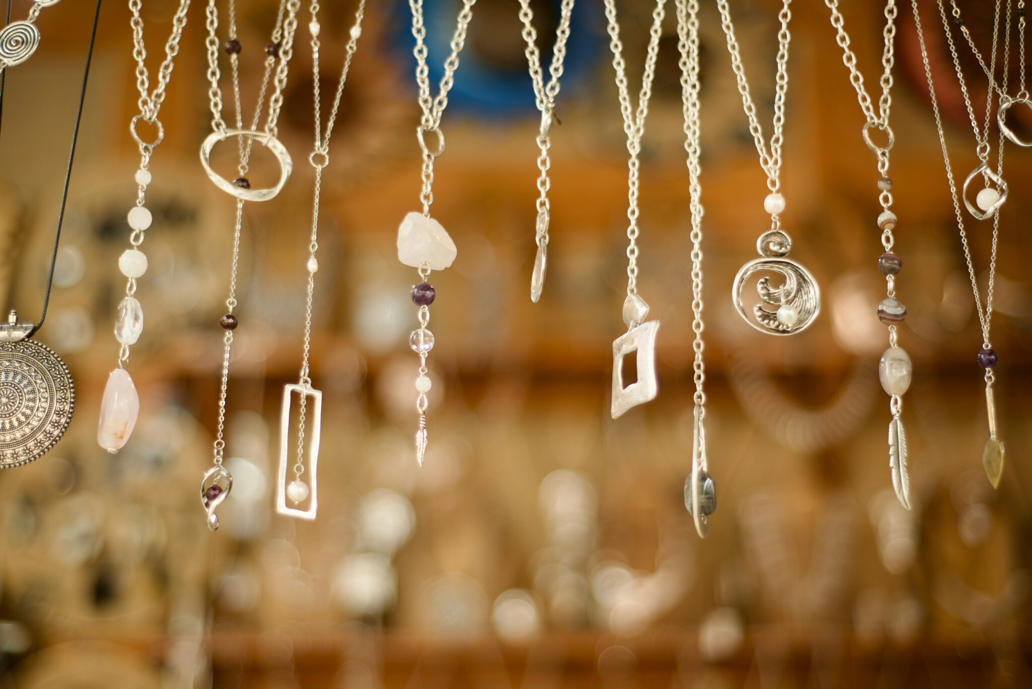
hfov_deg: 39.6
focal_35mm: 50
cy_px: 344
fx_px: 1434
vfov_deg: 27.0
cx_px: 516
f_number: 1.8
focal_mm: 50
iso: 100
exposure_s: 1/100
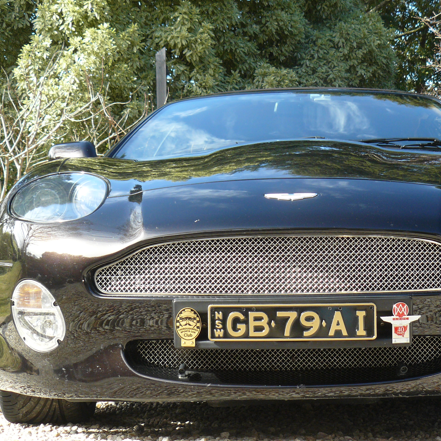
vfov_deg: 21.9
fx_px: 1139
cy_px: 197
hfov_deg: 21.8
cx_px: 292
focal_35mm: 79
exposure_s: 1/100
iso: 100
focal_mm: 9.3
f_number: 3.2
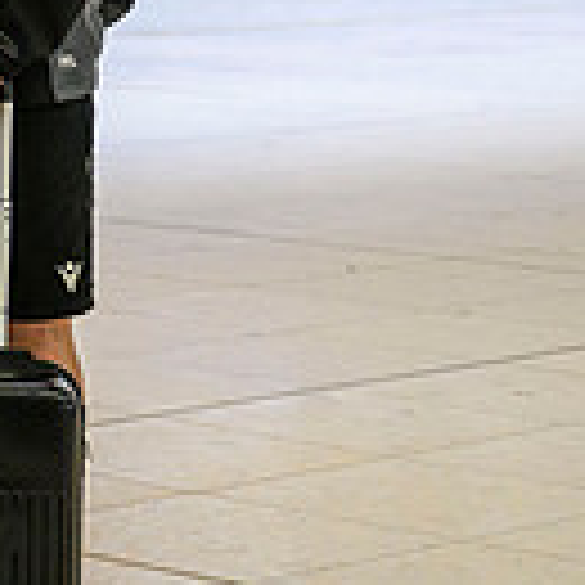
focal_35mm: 197
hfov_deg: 8.4
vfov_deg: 8.8
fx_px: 3767
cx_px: -651
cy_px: 66
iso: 3200
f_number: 3.5
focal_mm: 49
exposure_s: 1/400
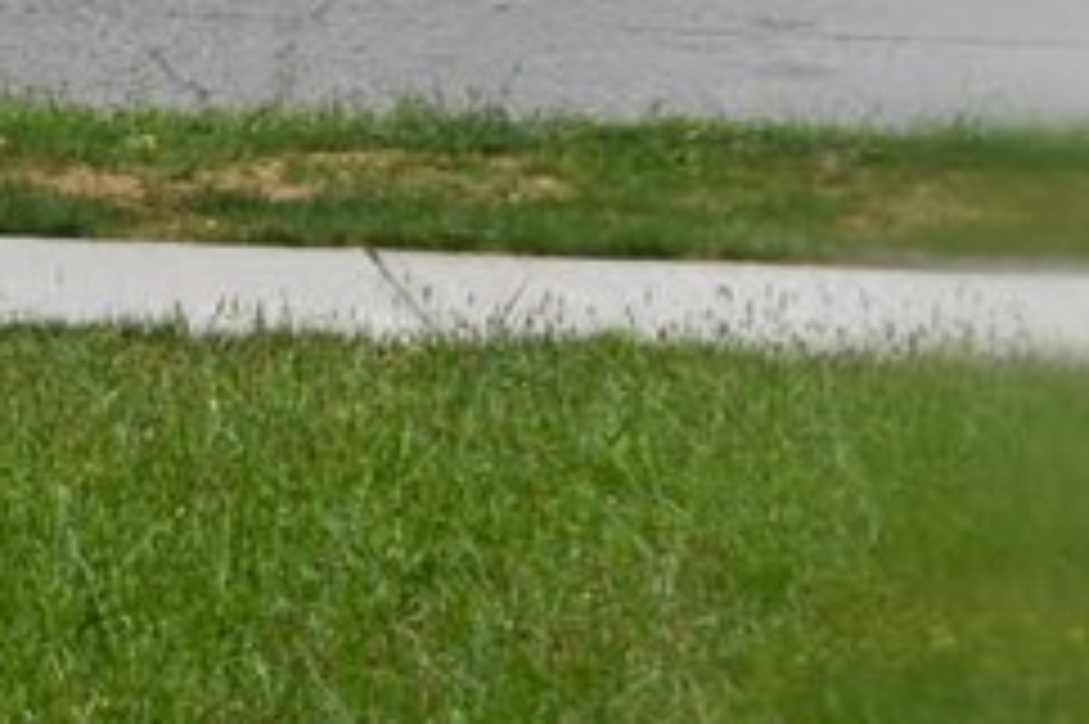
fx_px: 5290
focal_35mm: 175
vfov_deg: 7.5
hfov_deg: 10.7
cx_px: -1134
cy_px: -823
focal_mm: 26
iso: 200
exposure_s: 1/250
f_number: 7.1
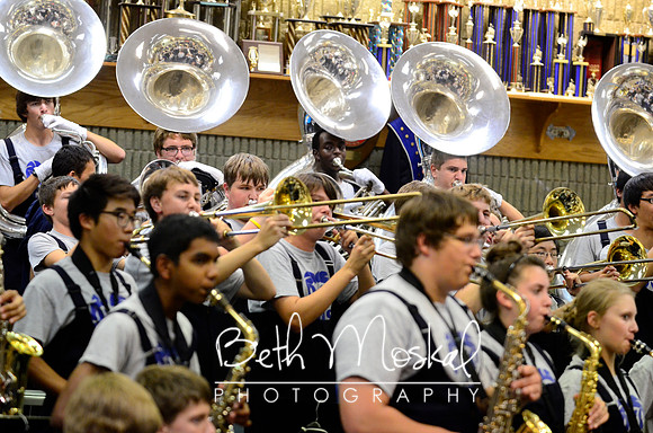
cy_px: 216
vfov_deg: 4.6
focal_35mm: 300
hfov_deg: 6.9
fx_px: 5430
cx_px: 326
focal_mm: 200
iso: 3200
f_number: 2.8
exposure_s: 1/400
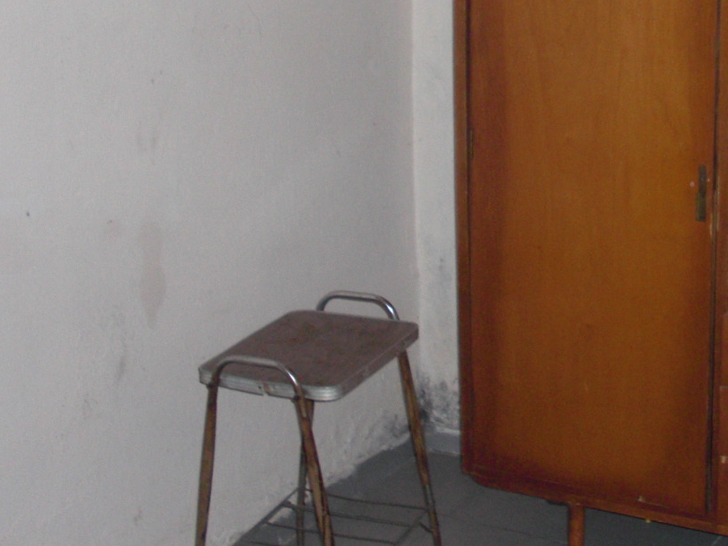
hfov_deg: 26.4
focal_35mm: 71
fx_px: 1493
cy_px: 48
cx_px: 665
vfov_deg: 20.3
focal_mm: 6.3
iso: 200
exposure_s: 1/60
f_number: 2.8
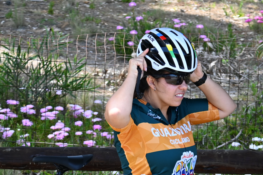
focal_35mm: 184
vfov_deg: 7.4
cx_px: 279
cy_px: 159
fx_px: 1344
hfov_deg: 11.0
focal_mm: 50
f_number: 5
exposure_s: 1/250
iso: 200
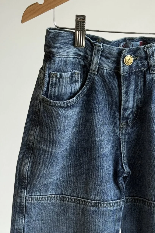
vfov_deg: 19.2
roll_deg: -1.7
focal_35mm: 104
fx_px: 672
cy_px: 222
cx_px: 136
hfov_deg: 13.1
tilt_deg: -25.2
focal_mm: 6.76
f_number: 1.78
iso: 100
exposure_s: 1/103
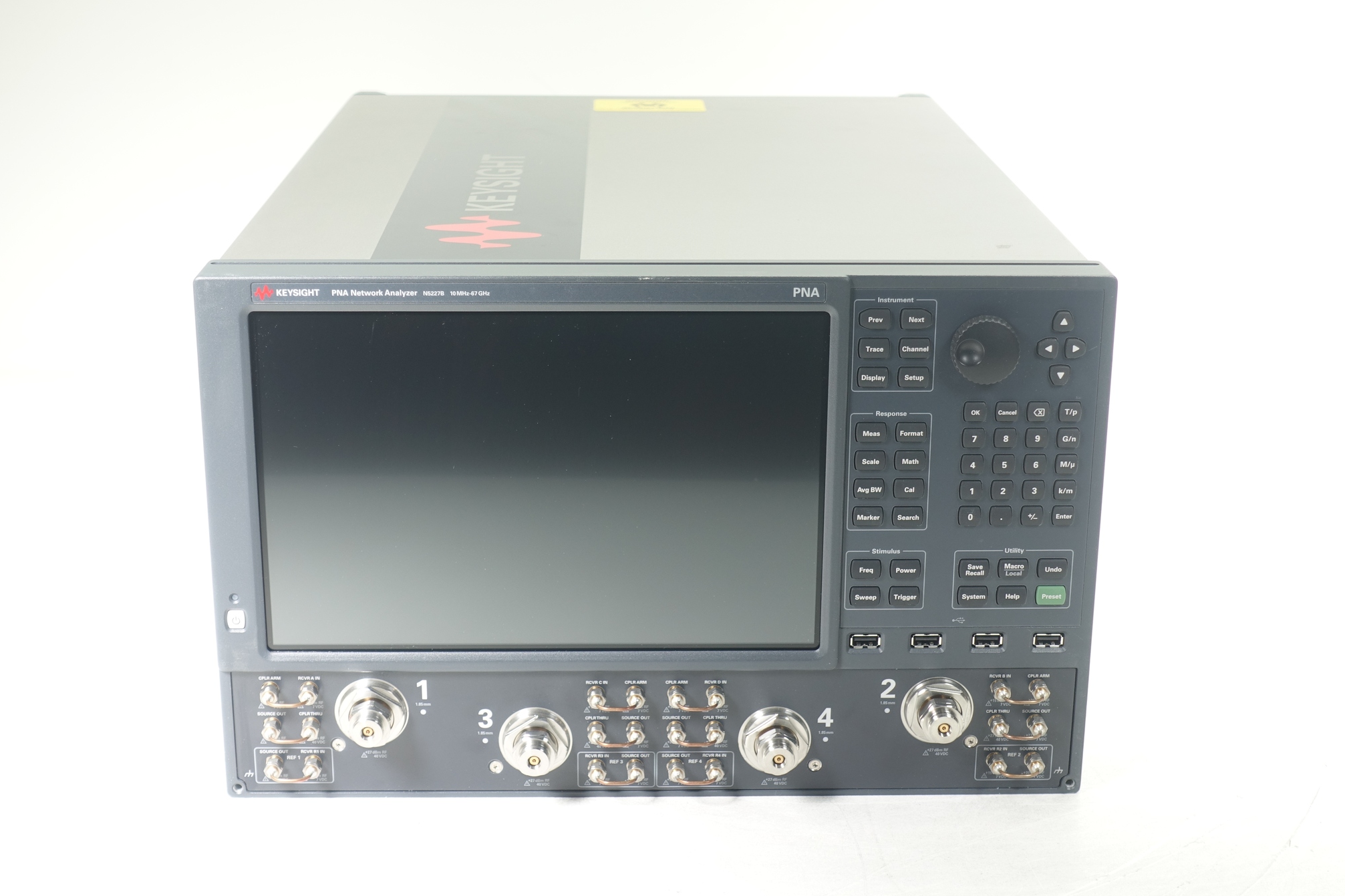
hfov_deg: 33.9
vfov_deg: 23.0
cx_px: 670
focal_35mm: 59
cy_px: 449
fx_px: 2204
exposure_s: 1/60
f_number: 2.8
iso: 125
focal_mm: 21.19
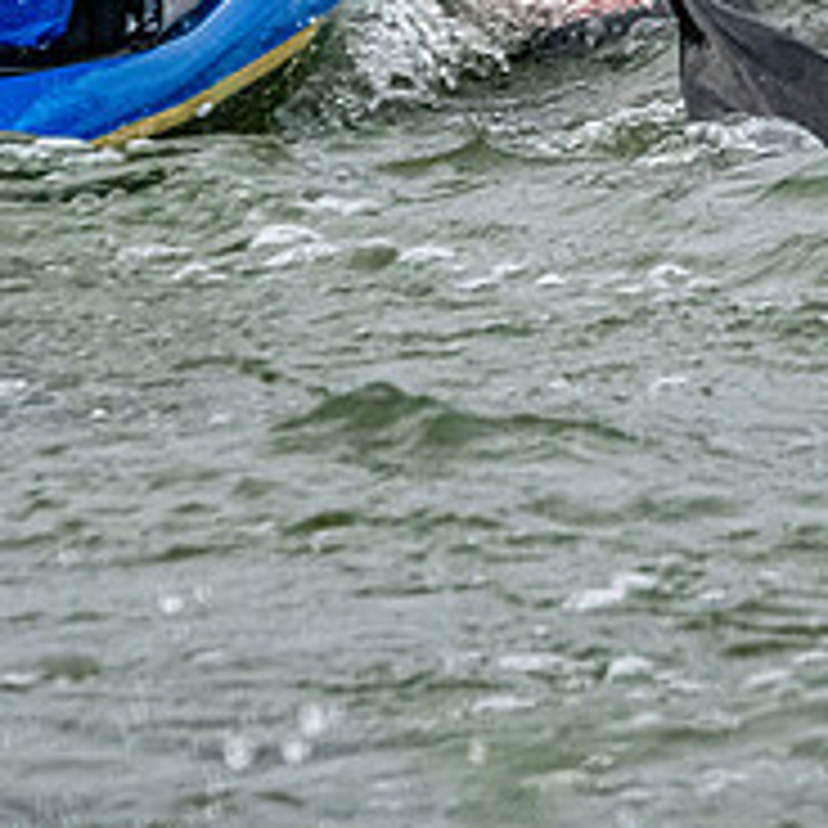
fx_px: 38022
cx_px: 835
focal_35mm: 1405
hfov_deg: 1.2
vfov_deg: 1.2
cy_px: -49
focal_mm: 400
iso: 3200
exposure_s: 1/2000
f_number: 9
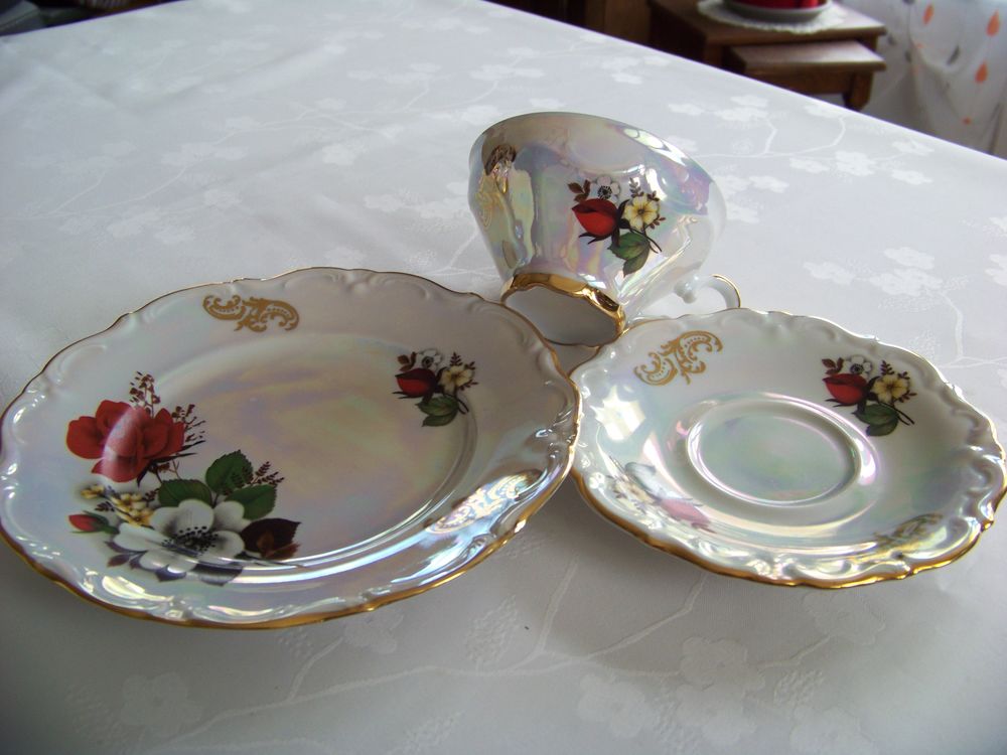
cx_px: 504
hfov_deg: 51.4
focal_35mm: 36
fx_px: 1047
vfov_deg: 39.7
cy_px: 378
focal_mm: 5.85
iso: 90
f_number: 2.8
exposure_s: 1/30
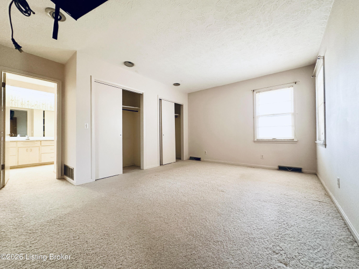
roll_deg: +0.0
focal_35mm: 14
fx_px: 145
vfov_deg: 85.7
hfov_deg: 102.1
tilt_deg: +0.2
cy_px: 134
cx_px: 180
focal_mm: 2.22
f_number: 2.2
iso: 500
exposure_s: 1/60
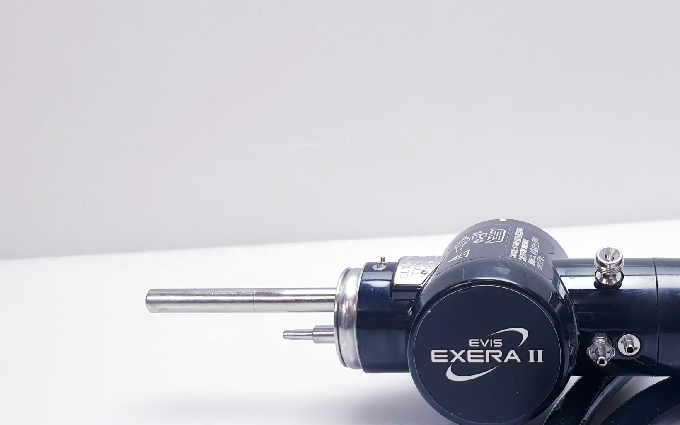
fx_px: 797
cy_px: 265
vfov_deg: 29.7
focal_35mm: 43
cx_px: 516
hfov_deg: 44.6
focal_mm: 4.3
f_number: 2.4
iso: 64
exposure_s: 1/50
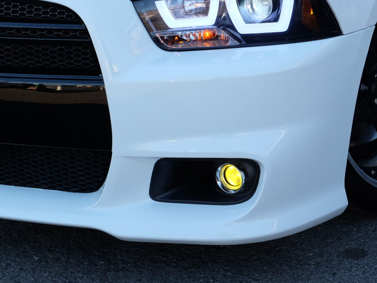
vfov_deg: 17.9
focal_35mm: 81
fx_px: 882
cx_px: 205
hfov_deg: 24.1
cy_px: 26
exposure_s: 1/210
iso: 400
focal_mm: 24.3
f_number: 5.6
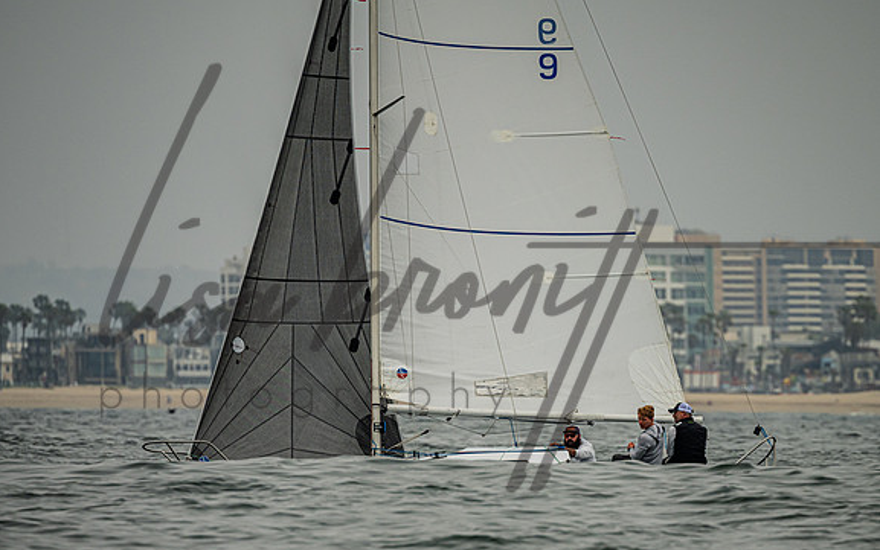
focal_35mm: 556
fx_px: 13338
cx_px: 489
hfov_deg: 3.8
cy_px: 387
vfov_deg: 2.4
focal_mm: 400
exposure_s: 1/4000
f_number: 5.6
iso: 280
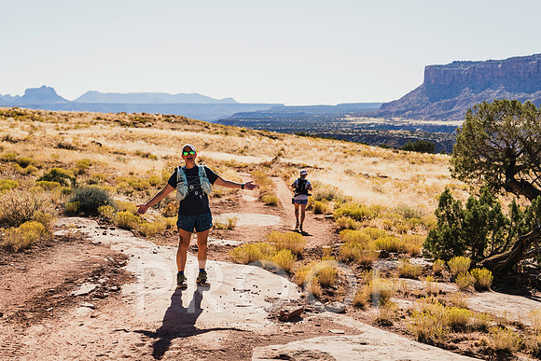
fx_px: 1146
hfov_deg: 26.6
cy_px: 173
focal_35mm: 76
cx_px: 253
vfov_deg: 17.9
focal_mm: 70
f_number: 5
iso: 100
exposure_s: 1/1000
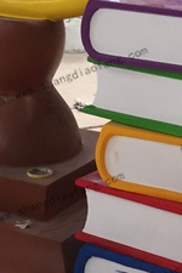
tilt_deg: -5.9
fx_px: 1016
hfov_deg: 10.2
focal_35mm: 134
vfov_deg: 14.6
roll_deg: -3.6
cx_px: 125
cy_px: -89
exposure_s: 1/33
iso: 64
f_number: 2.2
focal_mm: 4.15
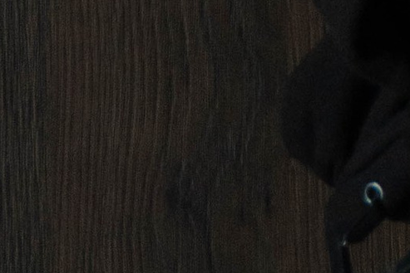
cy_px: -1086
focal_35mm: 584
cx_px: 923
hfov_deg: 3.5
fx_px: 6653
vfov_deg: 2.3
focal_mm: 50
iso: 500
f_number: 5.6
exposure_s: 1/125
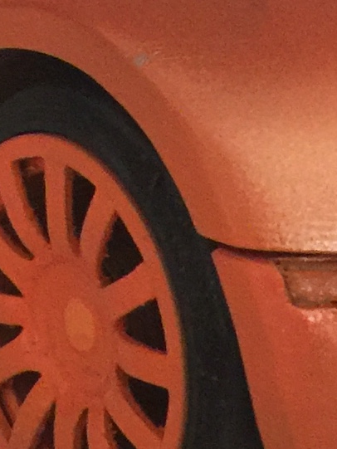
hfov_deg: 8.5
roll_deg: -0.3
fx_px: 2271
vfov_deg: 11.2
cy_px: -32
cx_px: 226
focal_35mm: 175
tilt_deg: -13.5
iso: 125
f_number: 2.2
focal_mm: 4.15
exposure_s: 1/8
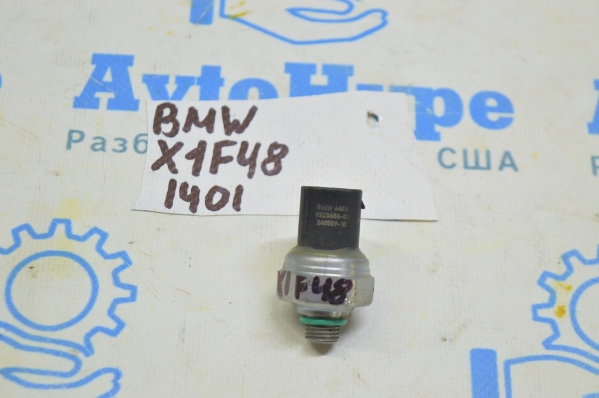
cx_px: 300
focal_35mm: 82
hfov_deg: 24.6
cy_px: 199
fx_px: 1372
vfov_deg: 16.5
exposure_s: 1/20
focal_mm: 55
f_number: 5.6
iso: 400
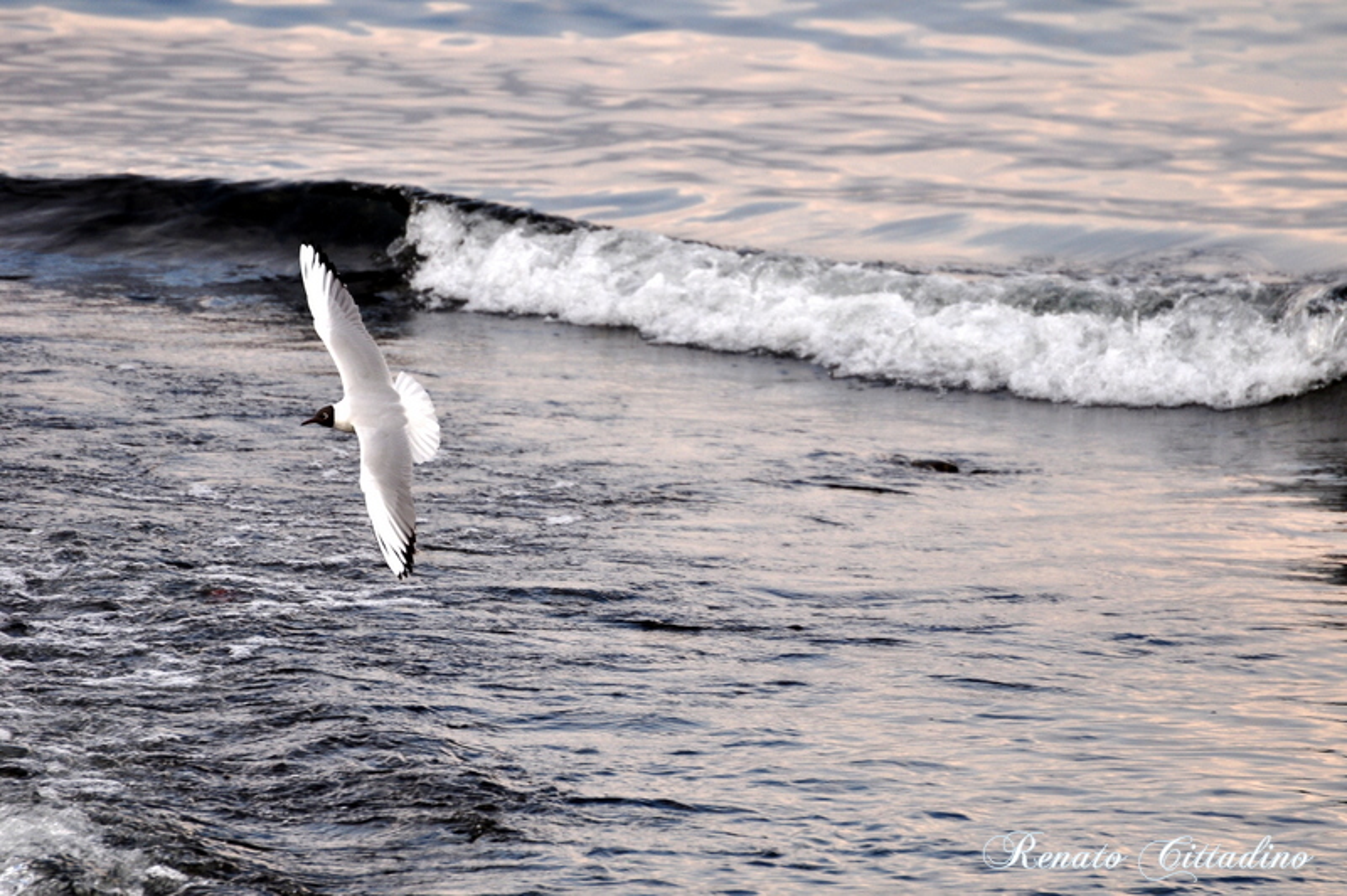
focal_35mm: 450
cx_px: 674
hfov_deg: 4.6
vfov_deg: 3.0
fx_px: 16823
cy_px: 448
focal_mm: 300
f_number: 5.6
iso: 320
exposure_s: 1/1000
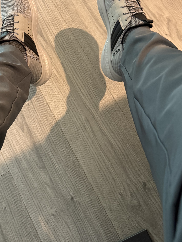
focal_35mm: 36
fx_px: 252
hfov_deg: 39.4
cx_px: 68
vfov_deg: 50.8
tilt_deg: -71.9
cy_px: 90
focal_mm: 6.76
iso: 1000
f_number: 1.78
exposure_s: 1/40
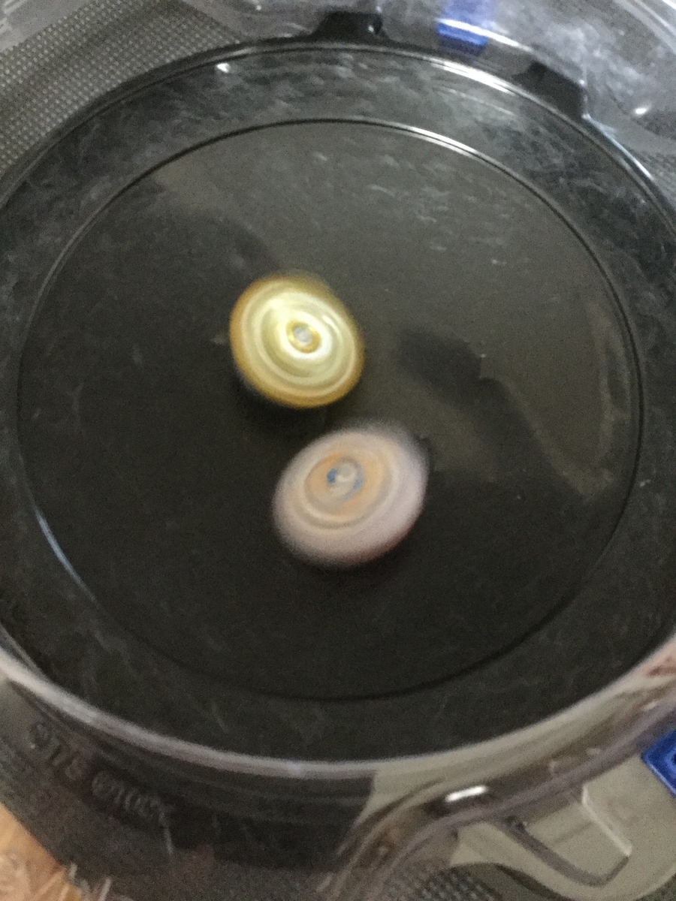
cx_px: 338
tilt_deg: -71.0
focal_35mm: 31
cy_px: 450
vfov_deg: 58.4
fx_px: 807
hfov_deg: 45.4
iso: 320
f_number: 2.4
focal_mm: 3.3
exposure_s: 1/15
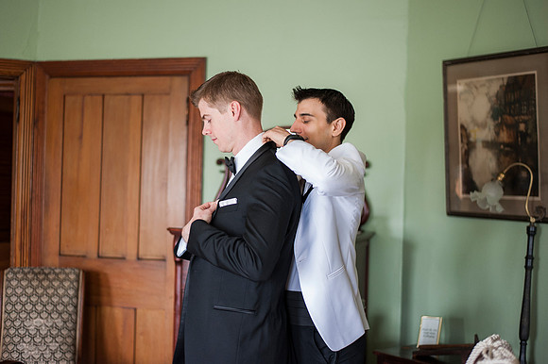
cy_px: 170
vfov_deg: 25.3
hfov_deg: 37.3
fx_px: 812
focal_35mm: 53
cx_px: 255
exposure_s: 1/125
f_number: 1.8
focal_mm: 50
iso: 1000
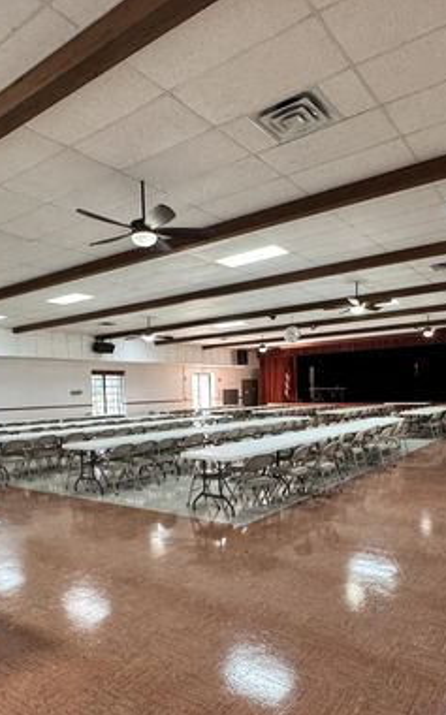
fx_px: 487
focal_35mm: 25
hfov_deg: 49.2
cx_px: 218
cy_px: 433
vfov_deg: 71.7
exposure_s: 1/60
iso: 160
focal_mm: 2.22
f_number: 2.2
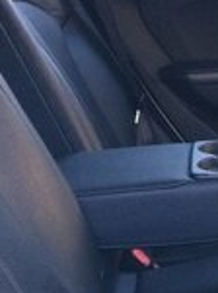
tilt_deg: -18.7
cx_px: 358
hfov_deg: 14.1
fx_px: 808
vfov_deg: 20.4
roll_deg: +1.8
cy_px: 189
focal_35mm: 96
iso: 80
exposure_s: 1/33
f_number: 2.2
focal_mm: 4.15
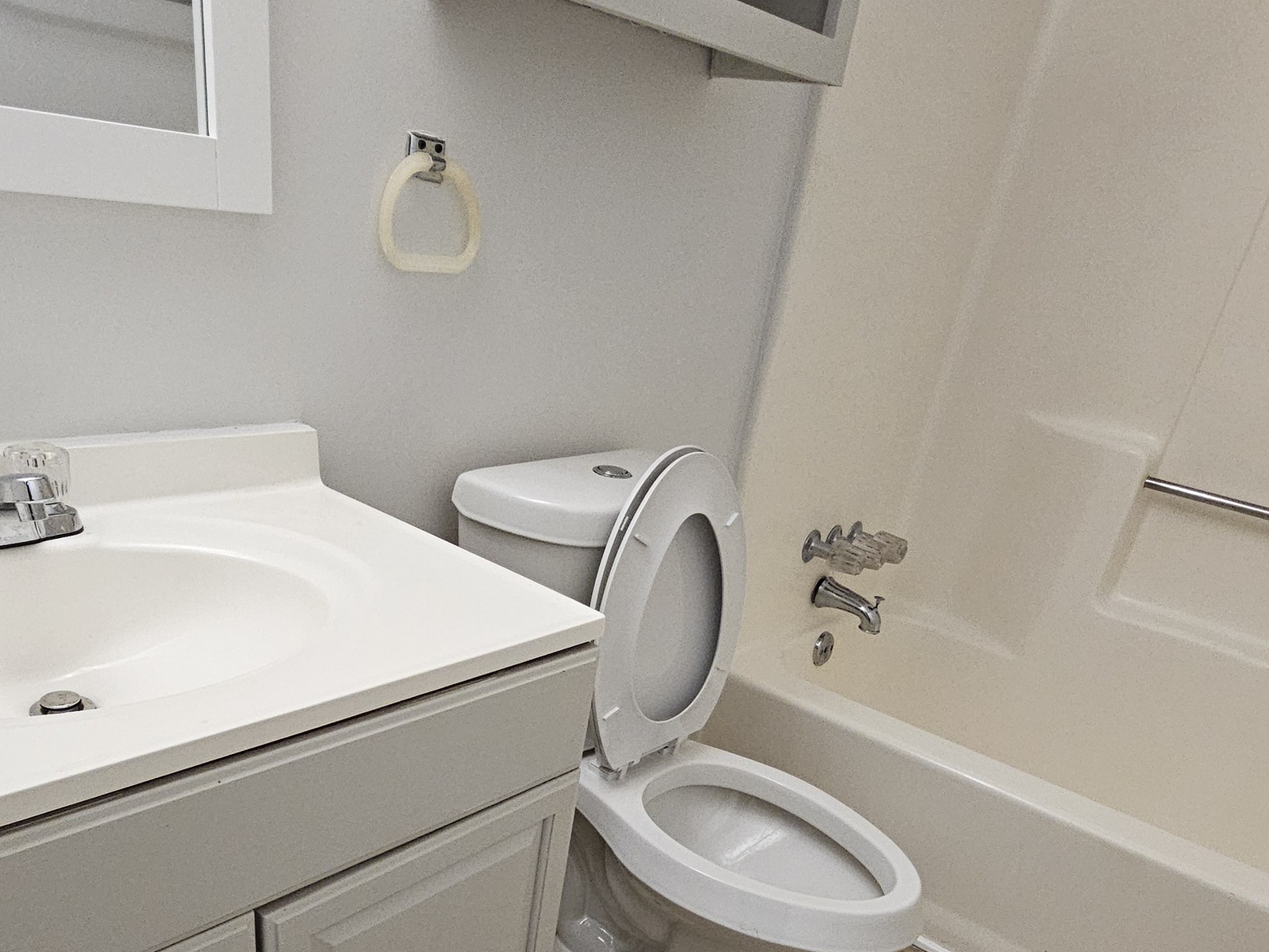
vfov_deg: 50.2
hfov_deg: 69.3
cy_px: 812
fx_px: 917
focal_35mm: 25
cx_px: 583
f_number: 2.2
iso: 250
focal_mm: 2.2
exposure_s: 1/60
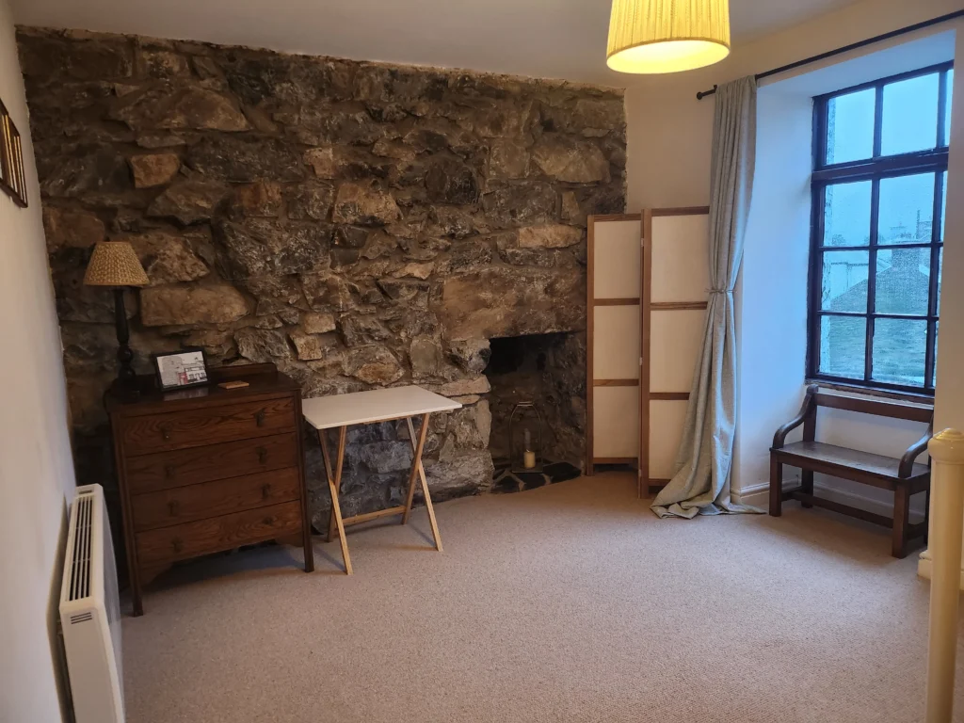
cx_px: 482
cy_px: 362
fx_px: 668
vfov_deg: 56.8
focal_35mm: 24
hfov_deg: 71.6
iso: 640
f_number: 1.8
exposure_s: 1/25
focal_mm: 5
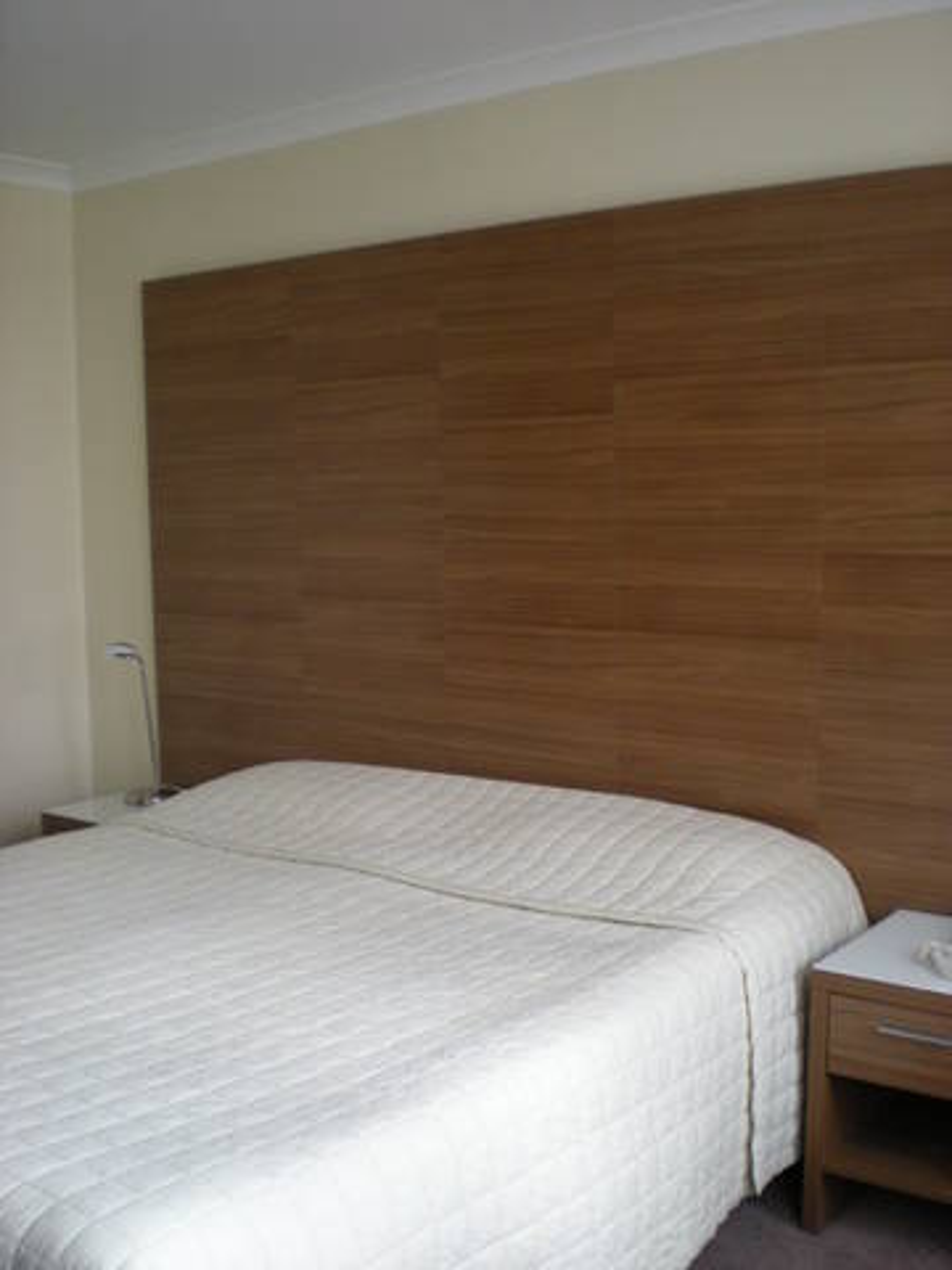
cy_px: 635
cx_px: 476
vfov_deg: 49.0
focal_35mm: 38
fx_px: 1393
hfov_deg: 37.7
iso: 200
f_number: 3.1
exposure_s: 1/49
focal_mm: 6.3
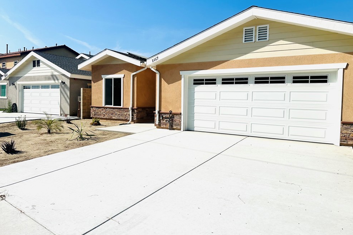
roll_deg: -1.7
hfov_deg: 69.4
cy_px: 109
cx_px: 177
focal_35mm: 26
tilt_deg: -2.6
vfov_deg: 49.5
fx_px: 255
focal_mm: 6.86
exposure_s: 1/12048
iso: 80
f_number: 1.78
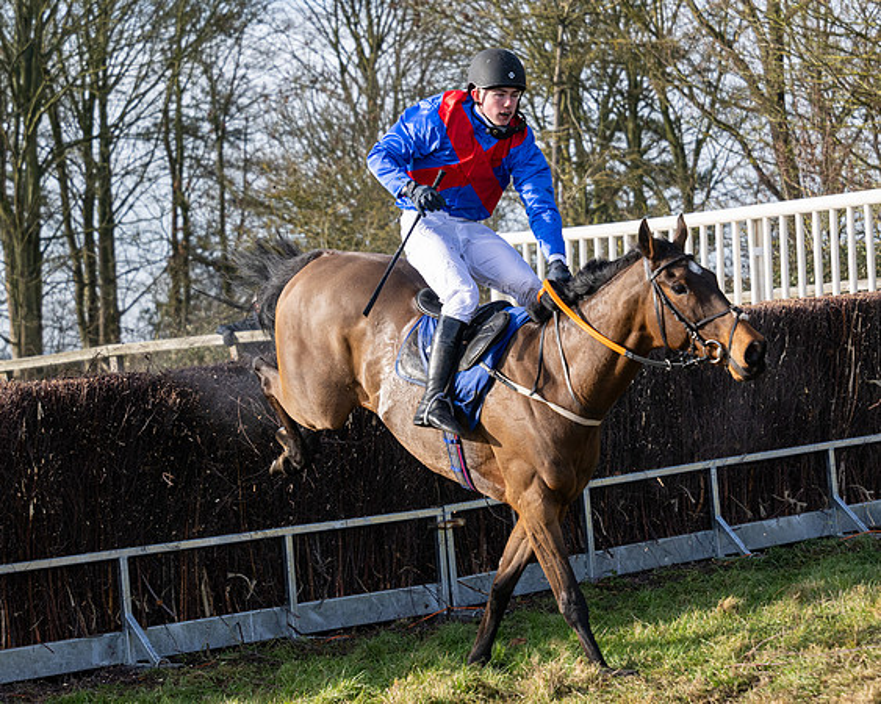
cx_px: 391
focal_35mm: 118
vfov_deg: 13.0
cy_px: 352
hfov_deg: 16.3
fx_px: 3084
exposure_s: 1/1600
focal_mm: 70
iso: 400
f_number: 4
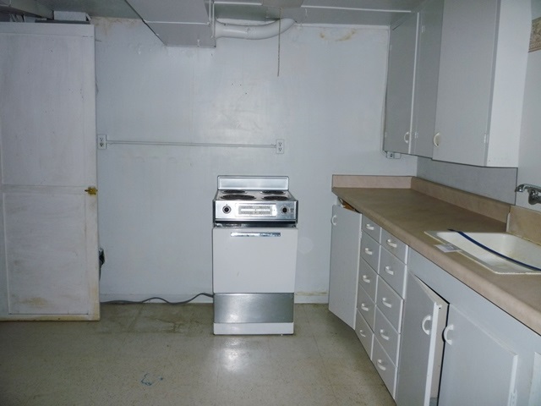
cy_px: 203
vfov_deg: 48.2
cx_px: 270
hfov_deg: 61.7
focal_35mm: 29
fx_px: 453
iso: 100
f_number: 3.3
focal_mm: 5.2
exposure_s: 1/60
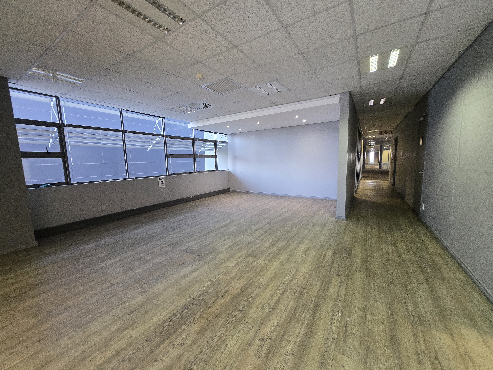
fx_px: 185
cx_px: 246
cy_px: 185
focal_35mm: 13
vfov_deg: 89.9
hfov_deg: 106.2
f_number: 2.2
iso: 320
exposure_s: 1/50
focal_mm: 1.7
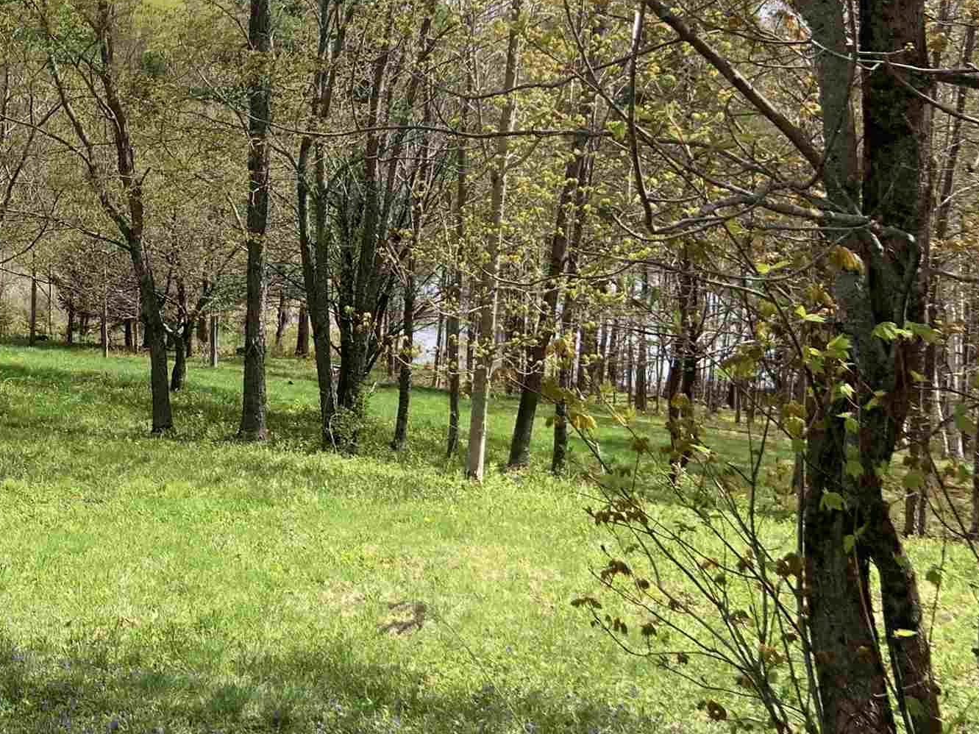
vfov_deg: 24.4
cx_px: -118
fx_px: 1697
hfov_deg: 28.9
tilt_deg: -5.6
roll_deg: -1.1
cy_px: 299
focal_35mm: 60
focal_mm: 4.25
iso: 25
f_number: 1.8
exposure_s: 1/1149
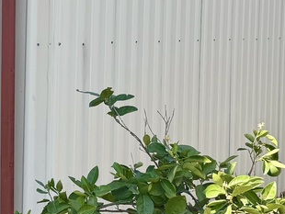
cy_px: 59
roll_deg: -0.3
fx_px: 956
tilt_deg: -1.7
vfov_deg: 12.8
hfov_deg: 16.3
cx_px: -53
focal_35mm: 116
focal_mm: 6.76
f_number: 1.78
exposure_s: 1/1637
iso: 80
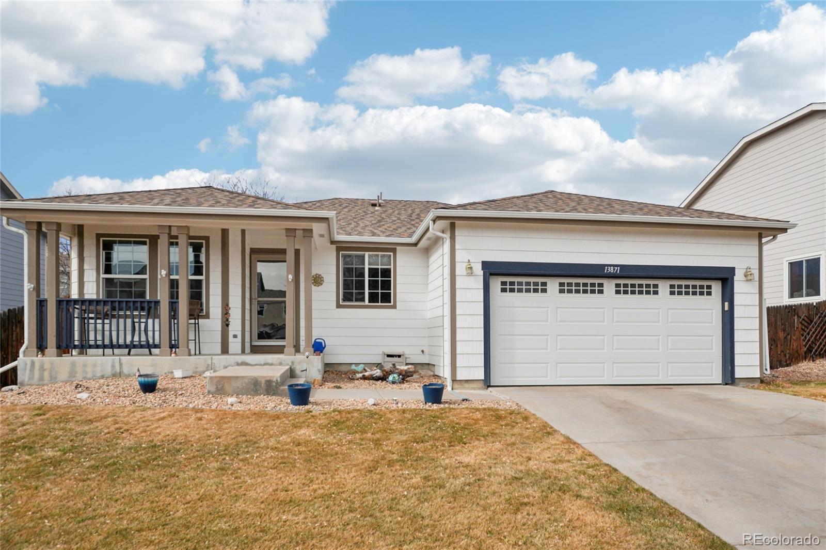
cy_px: 275
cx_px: 413
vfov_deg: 56.1
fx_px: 516
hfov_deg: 77.3
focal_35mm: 22
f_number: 8
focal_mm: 15
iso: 100
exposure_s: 1/750
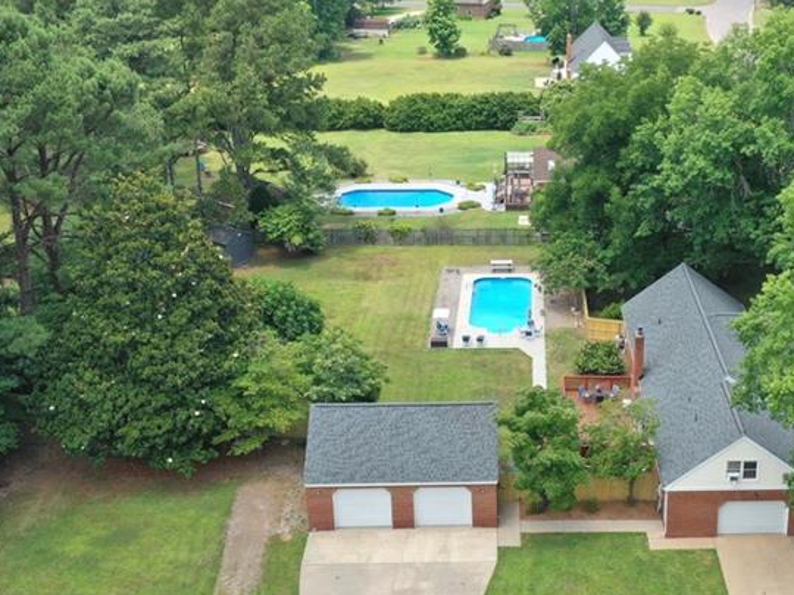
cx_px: 543
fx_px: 1170
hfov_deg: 37.0
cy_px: 300
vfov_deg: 28.6
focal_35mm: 51
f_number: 5
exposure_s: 1/320
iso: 100
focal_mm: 10.26
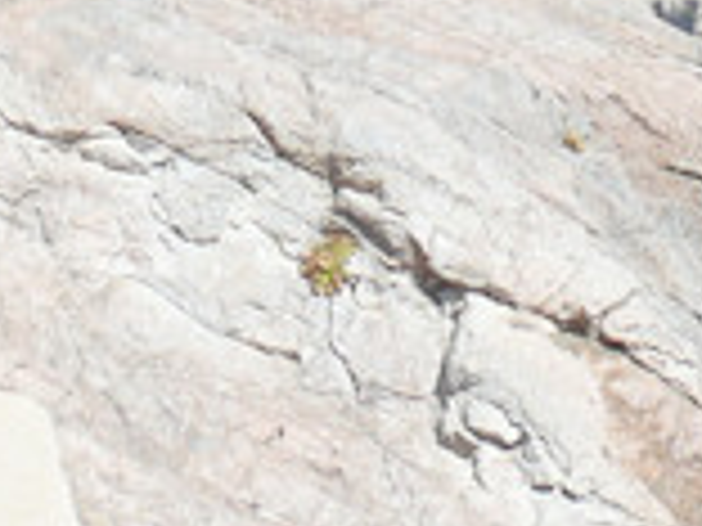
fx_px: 4543
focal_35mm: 224
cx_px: 459
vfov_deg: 6.3
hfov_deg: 8.8
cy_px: -724
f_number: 6.3
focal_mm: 7.4
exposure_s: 1/400
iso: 100
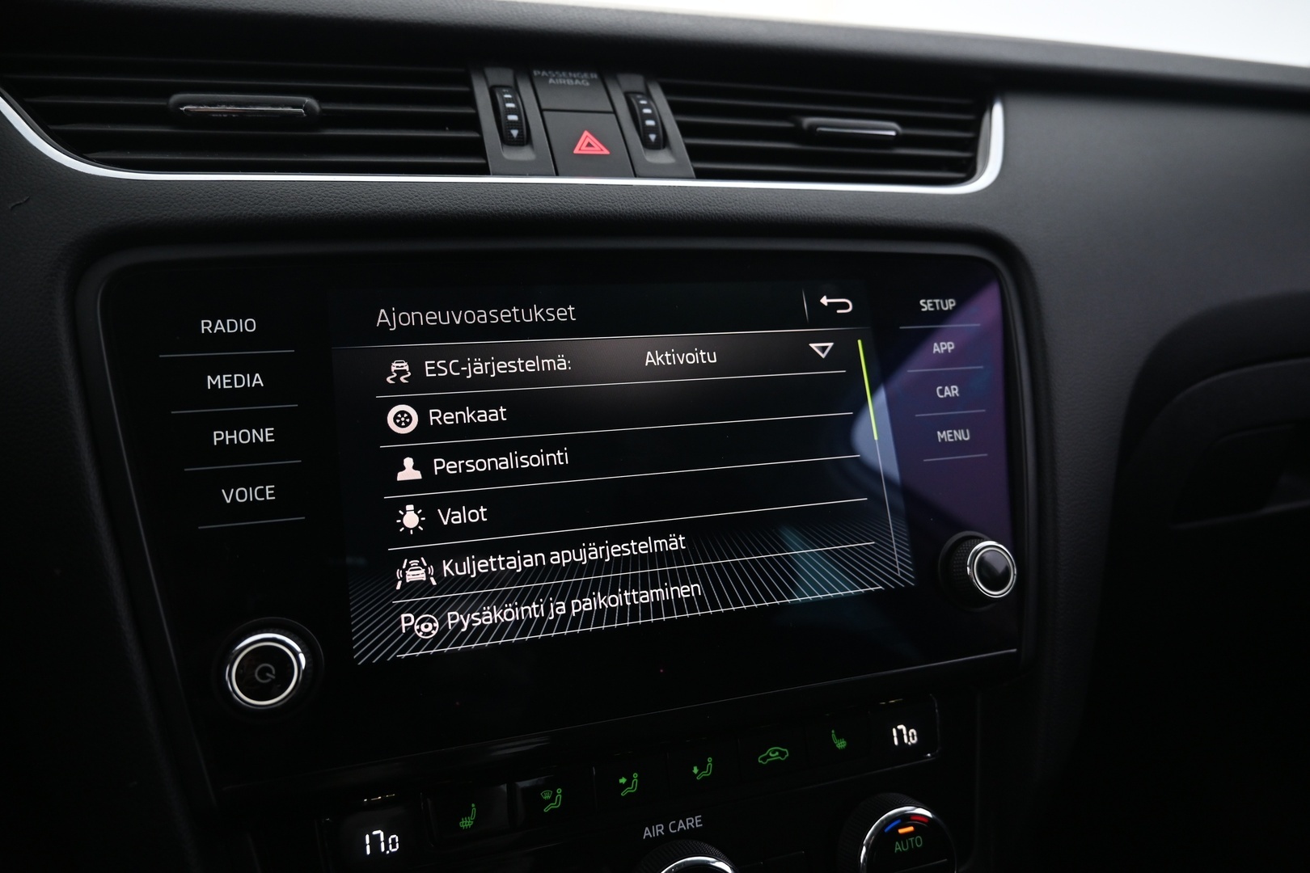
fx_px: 873
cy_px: 436
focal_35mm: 24
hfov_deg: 73.7
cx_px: 655
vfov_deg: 53.1
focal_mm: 16
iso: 800
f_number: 3.5
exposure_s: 1/25
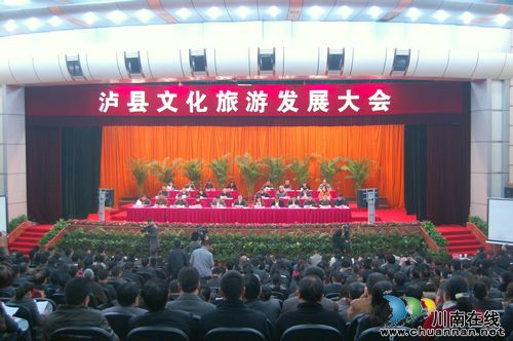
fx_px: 555
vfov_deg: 34.1
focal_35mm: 39
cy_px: 170
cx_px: 256
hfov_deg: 49.6
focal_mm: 26
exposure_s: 1/13
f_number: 4.2
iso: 800
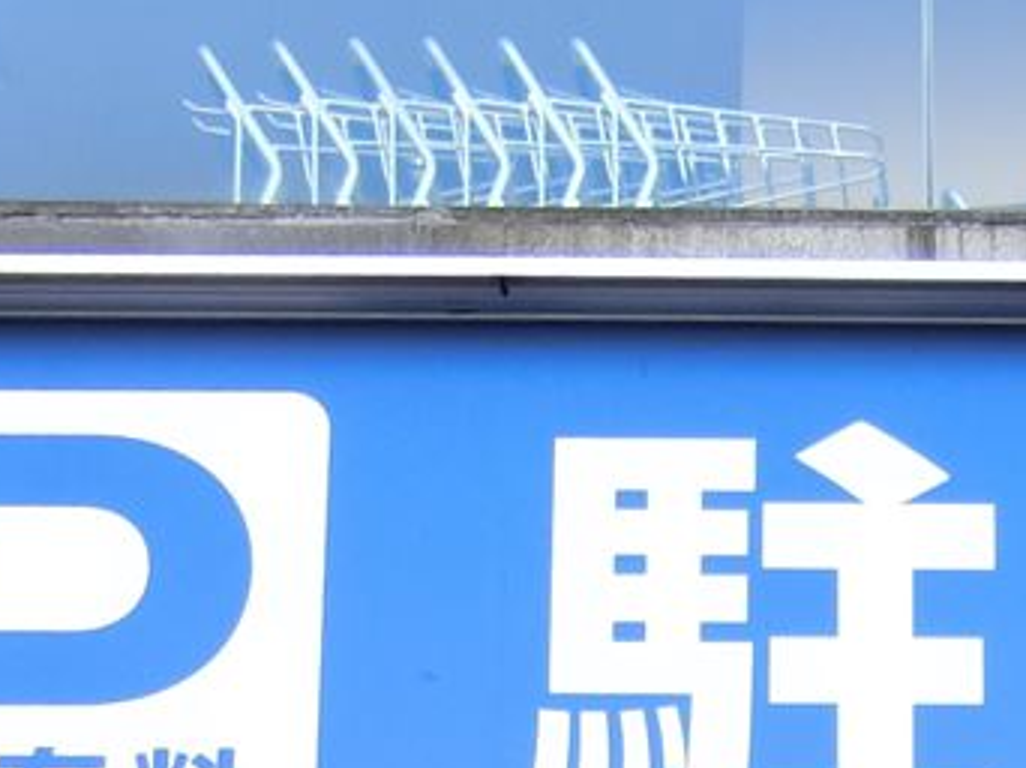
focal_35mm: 89
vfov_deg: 13.6
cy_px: 1626
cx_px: 1056
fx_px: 2636
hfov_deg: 21.2
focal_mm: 4.06
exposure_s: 1/125
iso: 80
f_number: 2.7
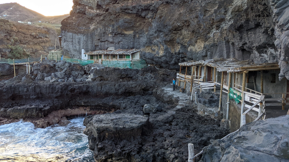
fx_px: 230
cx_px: 143
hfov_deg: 64.3
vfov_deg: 38.9
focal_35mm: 30
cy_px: 88
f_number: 1.73
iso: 64
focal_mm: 4.38
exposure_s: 1/411
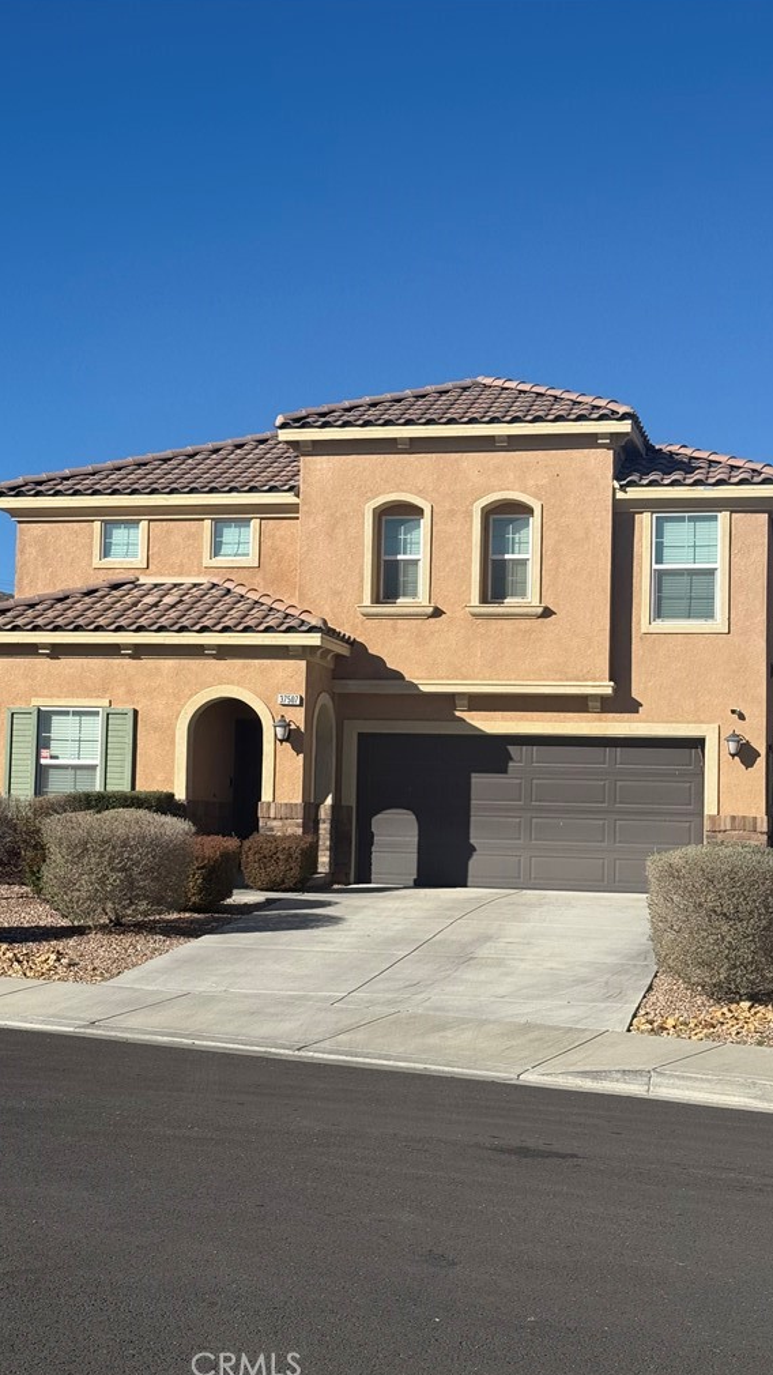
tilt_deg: +3.8
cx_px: 347
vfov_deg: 39.2
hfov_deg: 22.6
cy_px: 688
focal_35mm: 53
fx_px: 1932
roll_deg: -2.1
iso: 64
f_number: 1.78
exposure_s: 1/6536
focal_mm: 6.76
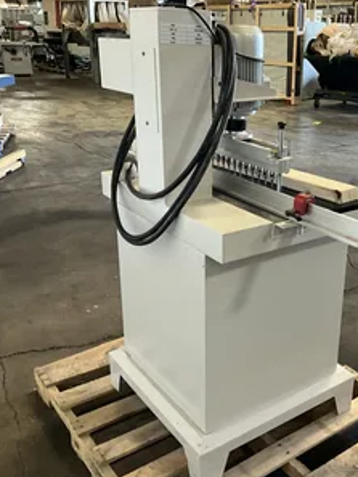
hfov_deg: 36.1
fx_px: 537
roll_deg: -1.1
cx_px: 265
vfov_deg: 47.8
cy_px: 239
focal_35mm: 39
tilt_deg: -22.0
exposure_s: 1/60
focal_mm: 3
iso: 200
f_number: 1.8
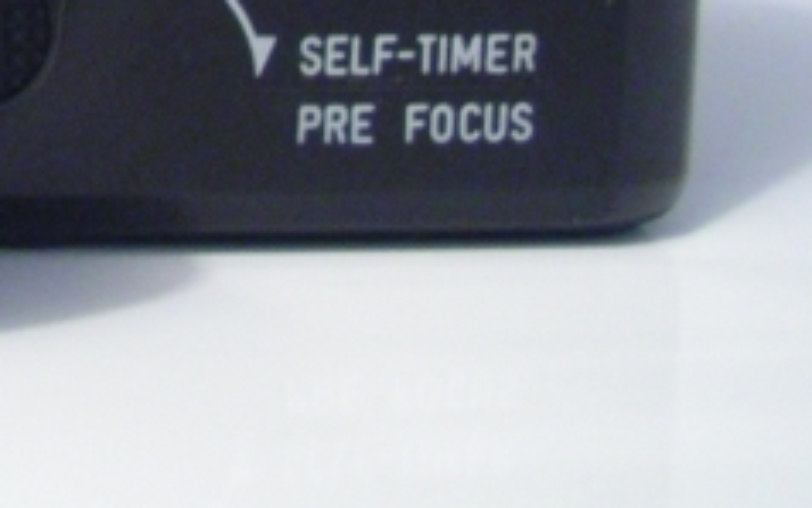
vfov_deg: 9.4
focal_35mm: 132
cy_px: -433
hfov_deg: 14.5
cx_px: -491
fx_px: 2922
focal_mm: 5.7
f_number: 2.8
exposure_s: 1/4
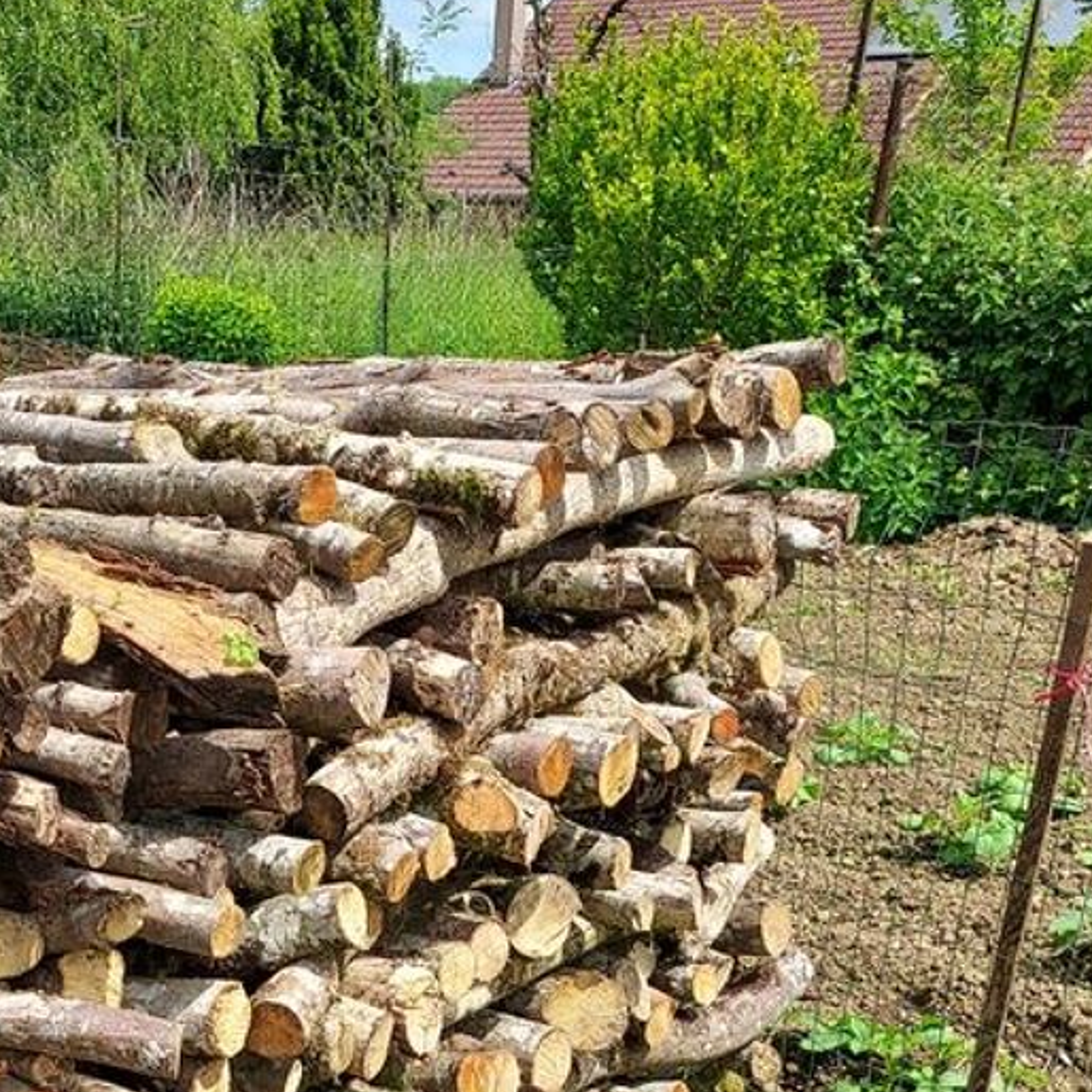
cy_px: 1216
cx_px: 174
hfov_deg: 30.1
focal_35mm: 55
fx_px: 1963
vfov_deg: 28.2
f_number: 1.8
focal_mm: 4.6
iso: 40
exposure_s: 1/783
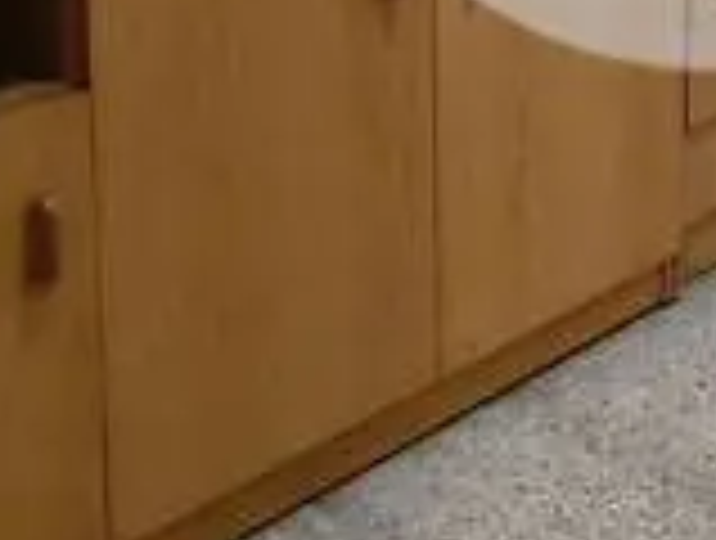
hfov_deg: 20.2
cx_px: 707
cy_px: -360
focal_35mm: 94
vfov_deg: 14.3
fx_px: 1949
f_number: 2.2
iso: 800
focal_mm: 1.65
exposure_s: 1/33.3
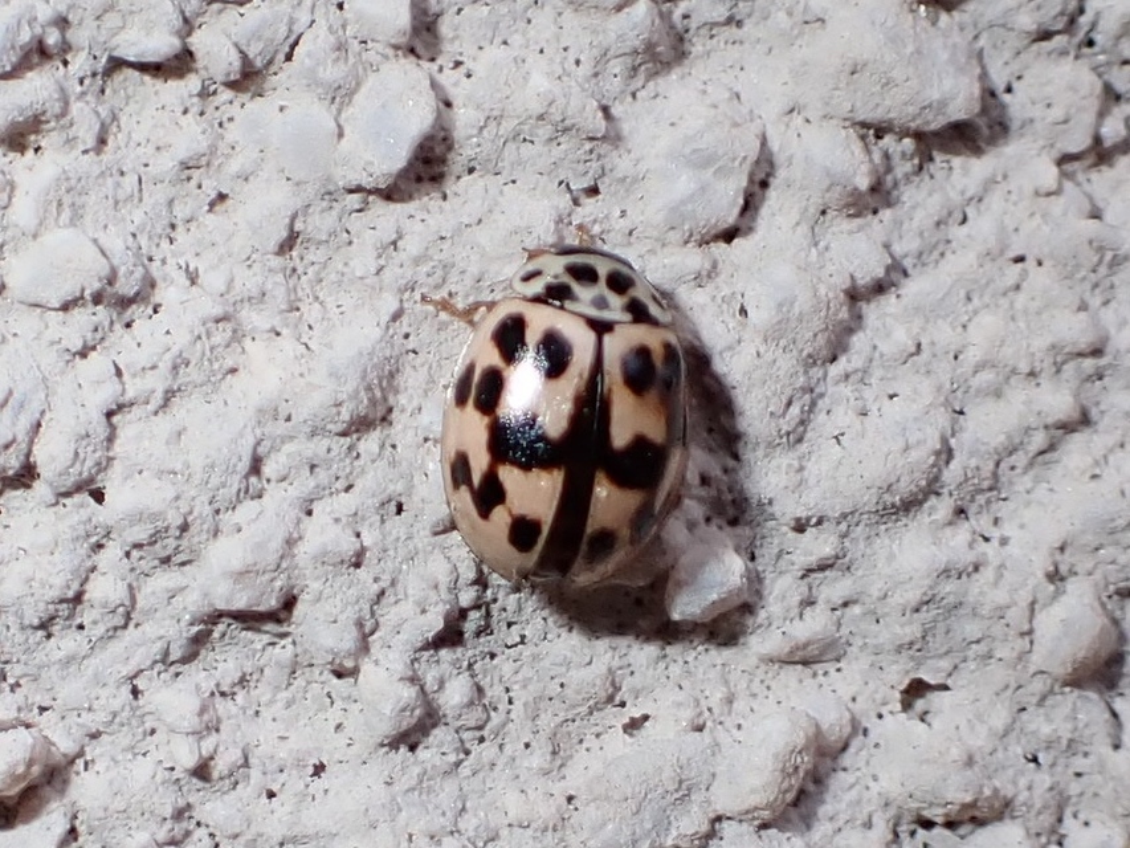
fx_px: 979
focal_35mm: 30
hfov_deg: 60.0
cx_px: 565
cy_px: 424
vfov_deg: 46.8
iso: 100
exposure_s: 1/30
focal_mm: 5.4
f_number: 6.3
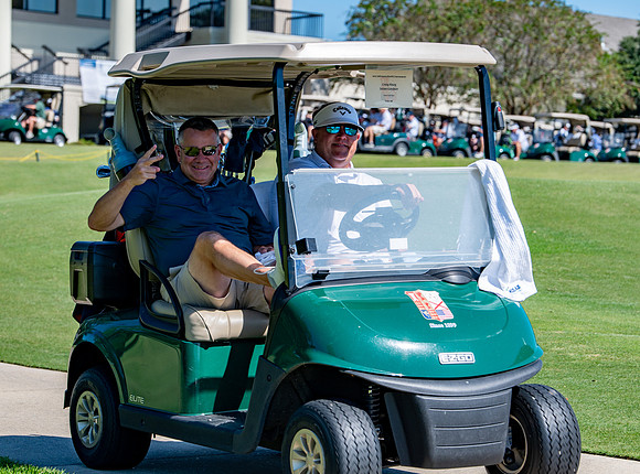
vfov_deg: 10.3
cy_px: 199
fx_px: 2623
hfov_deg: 13.9
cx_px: 314
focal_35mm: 142
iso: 125
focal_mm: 112
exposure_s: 1/640
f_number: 5
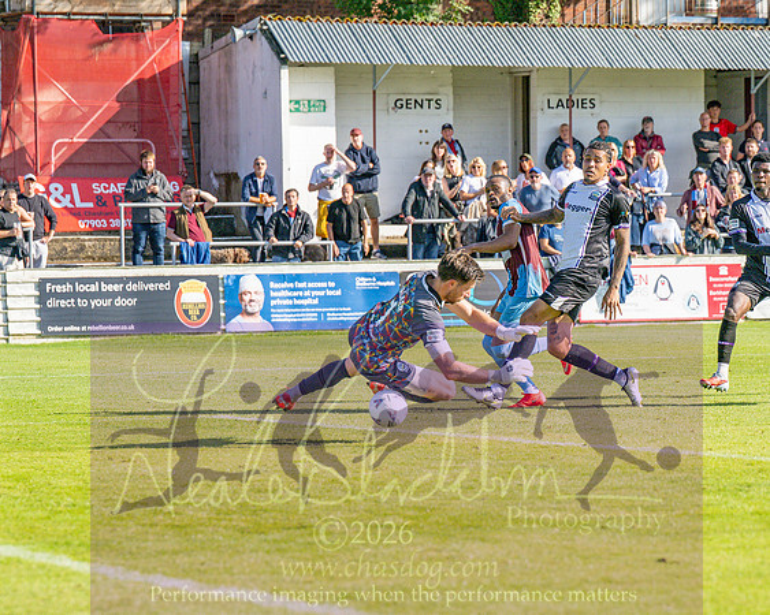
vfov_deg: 7.8
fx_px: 4532
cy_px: 313
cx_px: 438
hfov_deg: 9.7
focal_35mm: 199
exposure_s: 1/4000
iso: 400
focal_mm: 110
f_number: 4
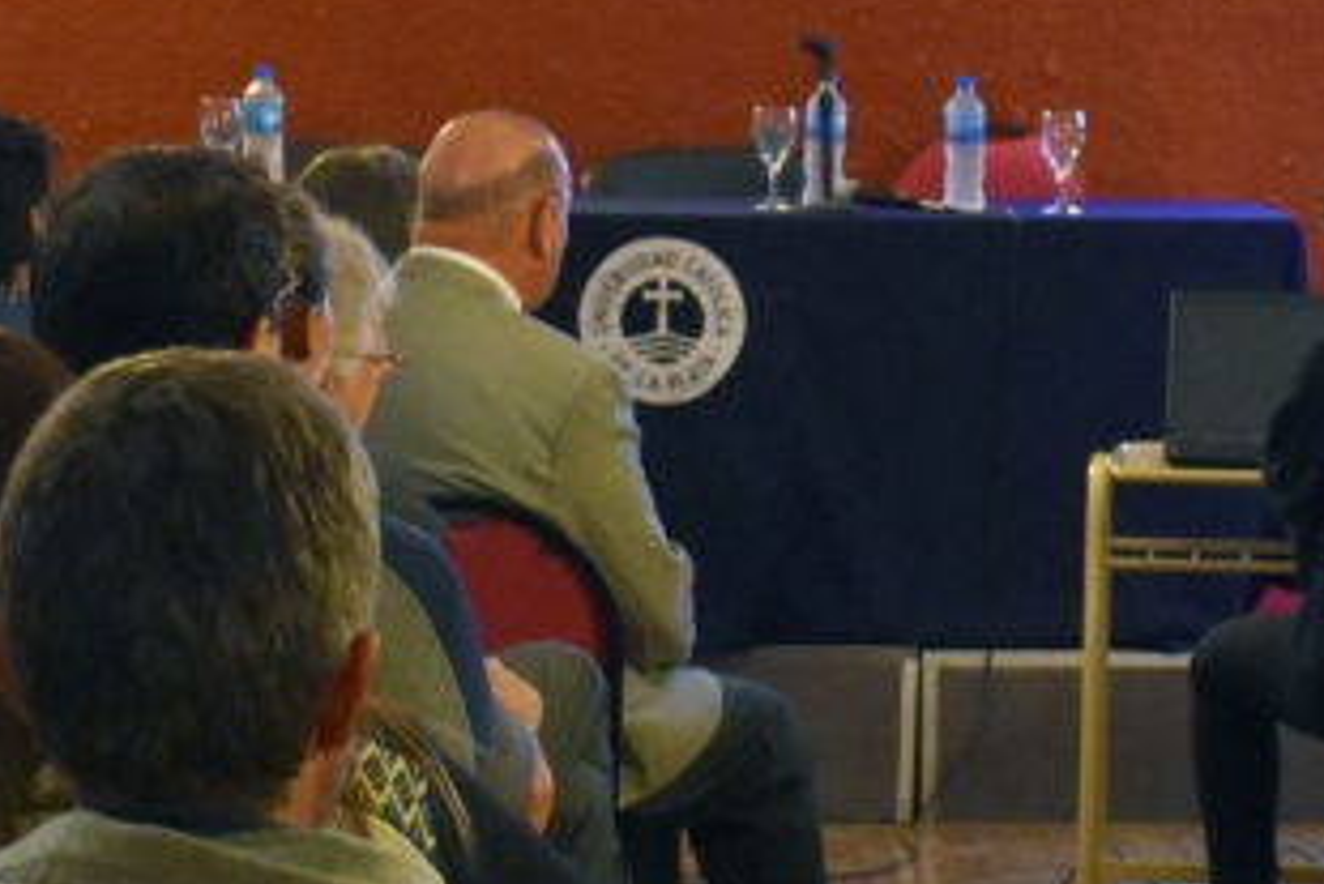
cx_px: 1597
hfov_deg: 10.7
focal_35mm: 188
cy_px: 442
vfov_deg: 7.3
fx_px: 6917
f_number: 4.2
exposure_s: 1/60
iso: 3200
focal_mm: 38
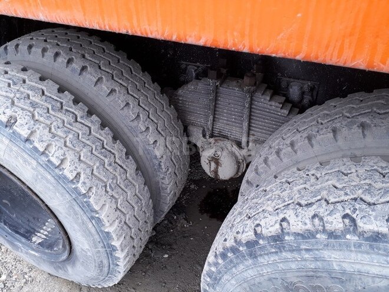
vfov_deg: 51.4
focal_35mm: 27
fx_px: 303
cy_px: 146
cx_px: 194
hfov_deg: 65.3
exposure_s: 1/154
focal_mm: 3.6
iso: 40
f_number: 1.9
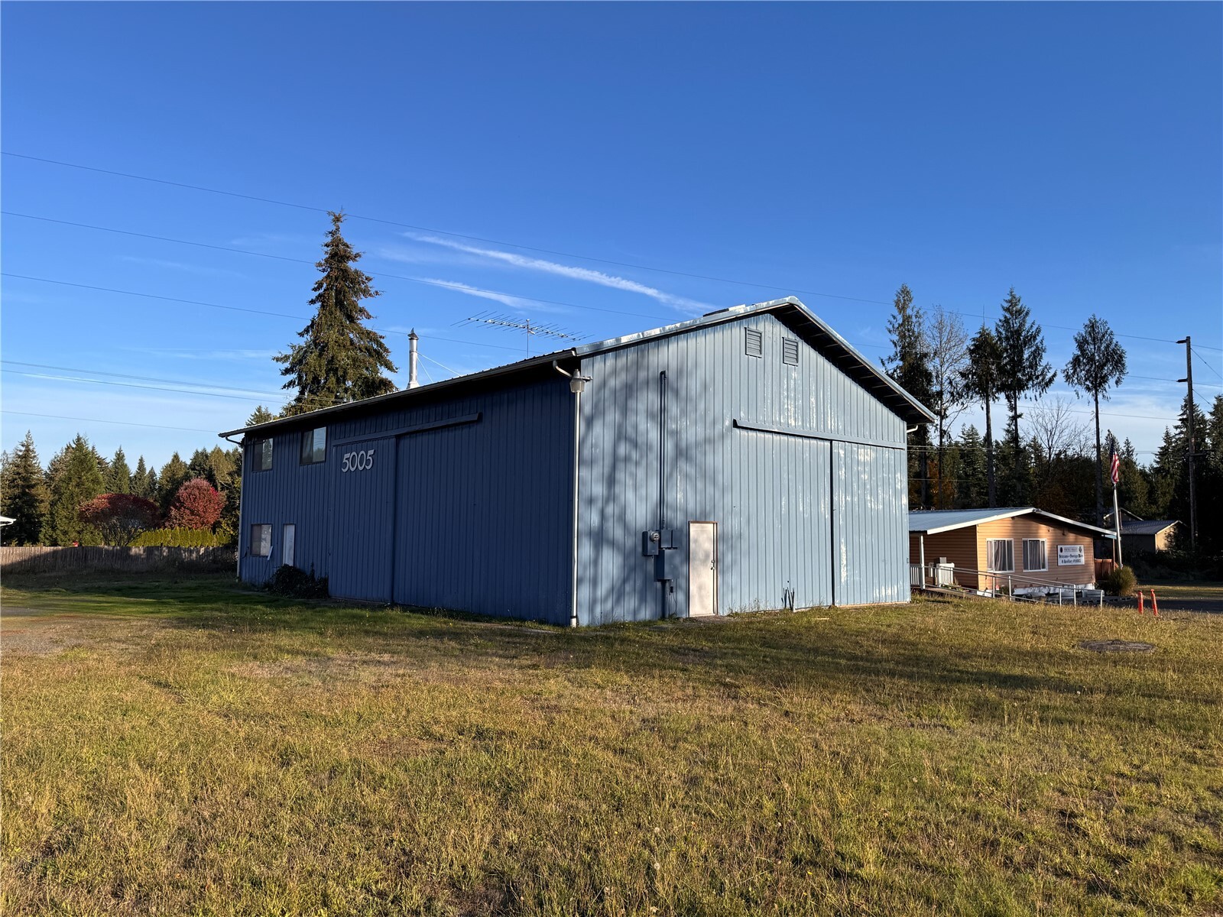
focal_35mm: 24
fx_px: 848
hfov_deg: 71.6
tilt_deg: +4.2
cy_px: 458
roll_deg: -0.1
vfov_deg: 56.8
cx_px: 612
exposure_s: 1/2959
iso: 80
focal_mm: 6.76
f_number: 1.78
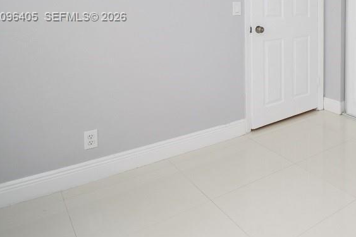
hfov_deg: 48.3
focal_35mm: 32
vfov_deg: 37.9
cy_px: 17
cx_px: 357
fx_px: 316
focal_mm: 10
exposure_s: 1/100
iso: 400
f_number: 5
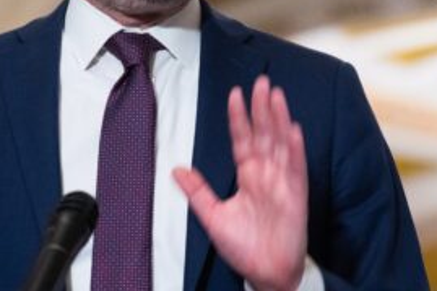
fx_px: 2948
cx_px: 143
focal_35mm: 243
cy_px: 111
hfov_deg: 8.5
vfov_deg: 5.6
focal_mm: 85
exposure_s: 1/100
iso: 3200
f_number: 2.8
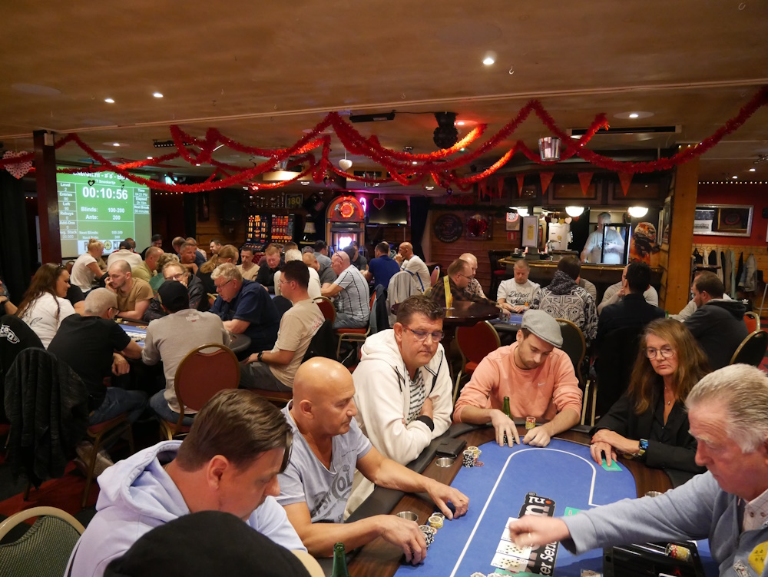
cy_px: 288
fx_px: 533
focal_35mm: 24
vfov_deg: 56.9
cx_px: 384
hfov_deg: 71.6
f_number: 3.5
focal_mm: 12
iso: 3200
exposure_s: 1/50
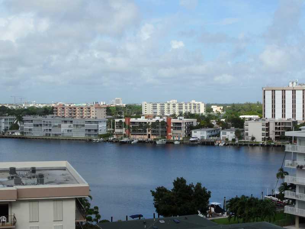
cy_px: 114
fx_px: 352
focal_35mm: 40
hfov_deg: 46.8
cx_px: 152
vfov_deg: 36.0
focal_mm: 6.5
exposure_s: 1/750
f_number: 5.2
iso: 80
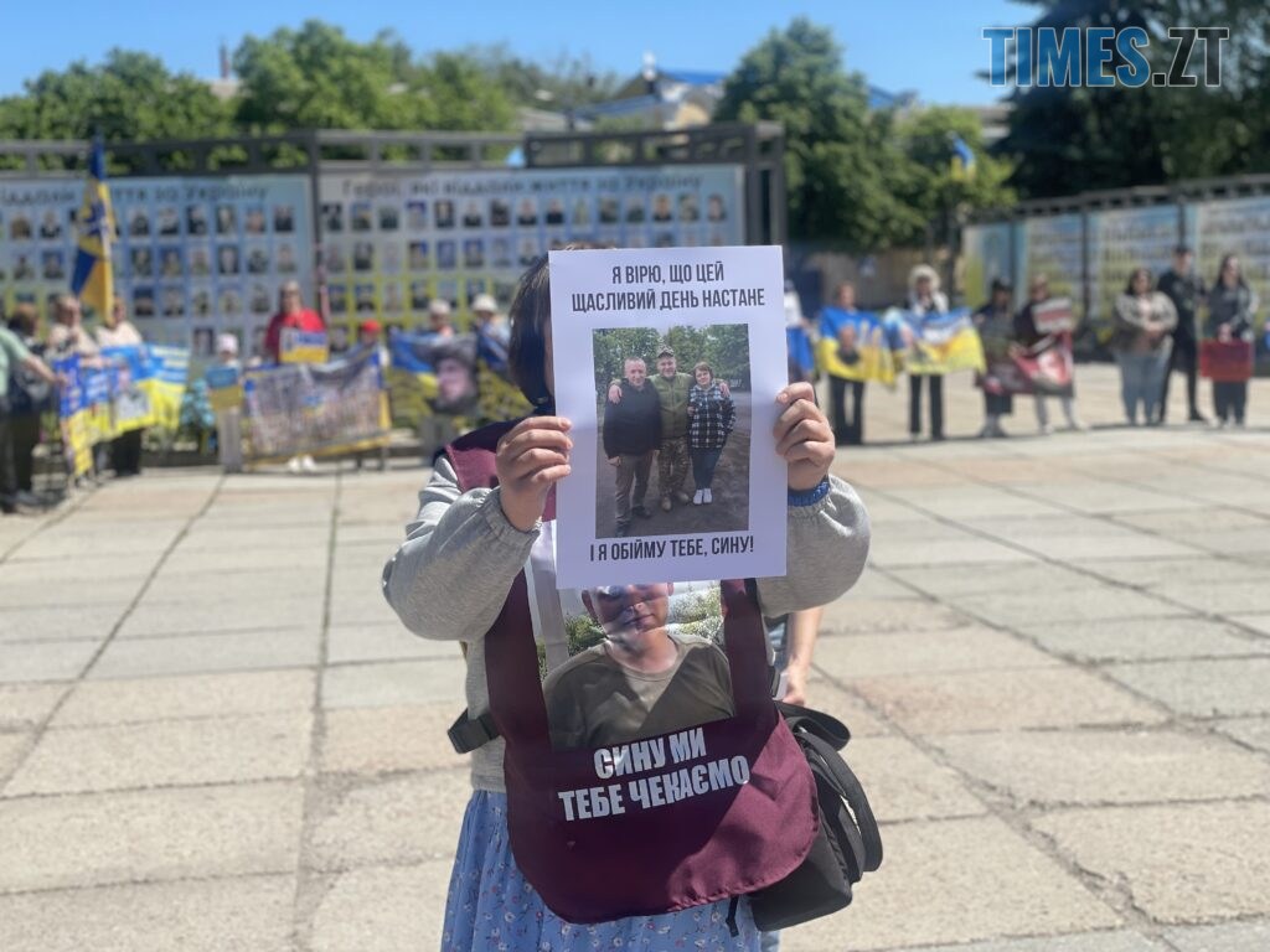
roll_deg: +2.3
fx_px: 1908
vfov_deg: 28.0
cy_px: 476
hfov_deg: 36.8
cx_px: 635
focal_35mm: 52
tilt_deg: -3.1
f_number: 2
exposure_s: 1/2083
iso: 32
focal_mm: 6
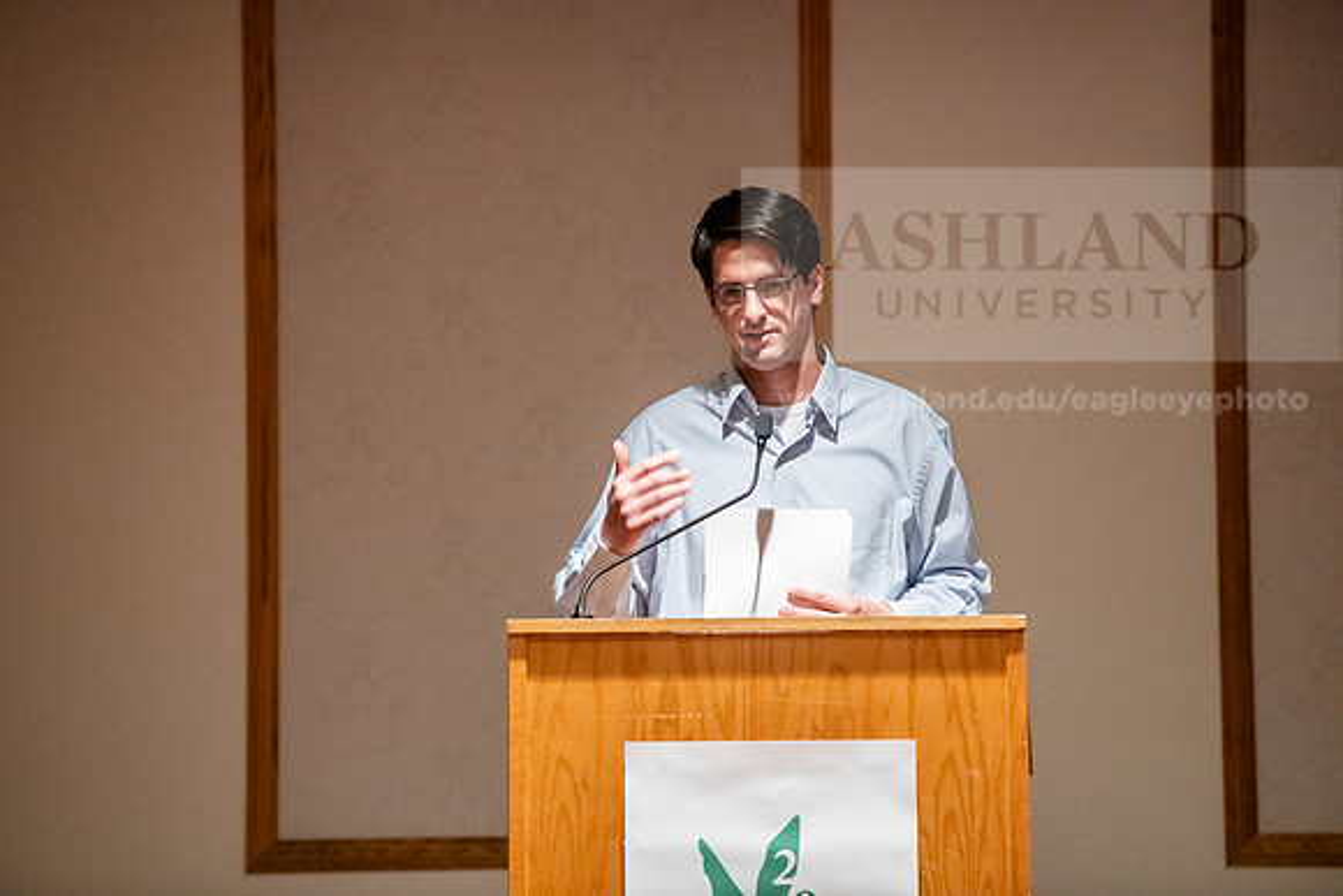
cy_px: 448
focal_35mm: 165
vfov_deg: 8.3
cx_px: 672
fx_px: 6157
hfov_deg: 12.4
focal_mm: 165
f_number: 3.2
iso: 3200
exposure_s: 1/200
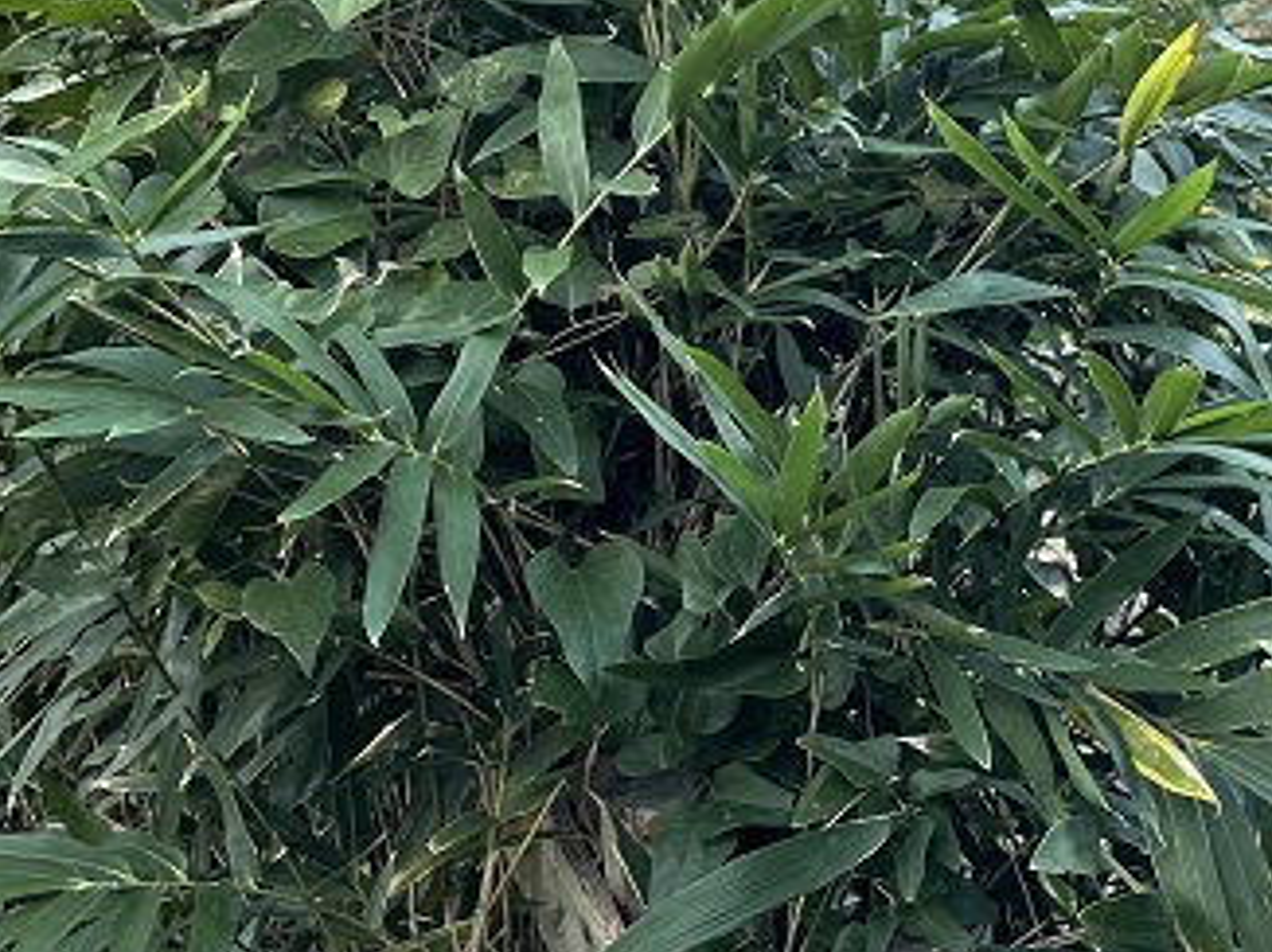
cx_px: 1274
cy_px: -68
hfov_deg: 28.0
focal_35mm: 65
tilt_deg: -8.0
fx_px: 2387
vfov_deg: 21.5
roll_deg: -2.3
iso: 40
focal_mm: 4.2
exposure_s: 1/121
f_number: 1.6
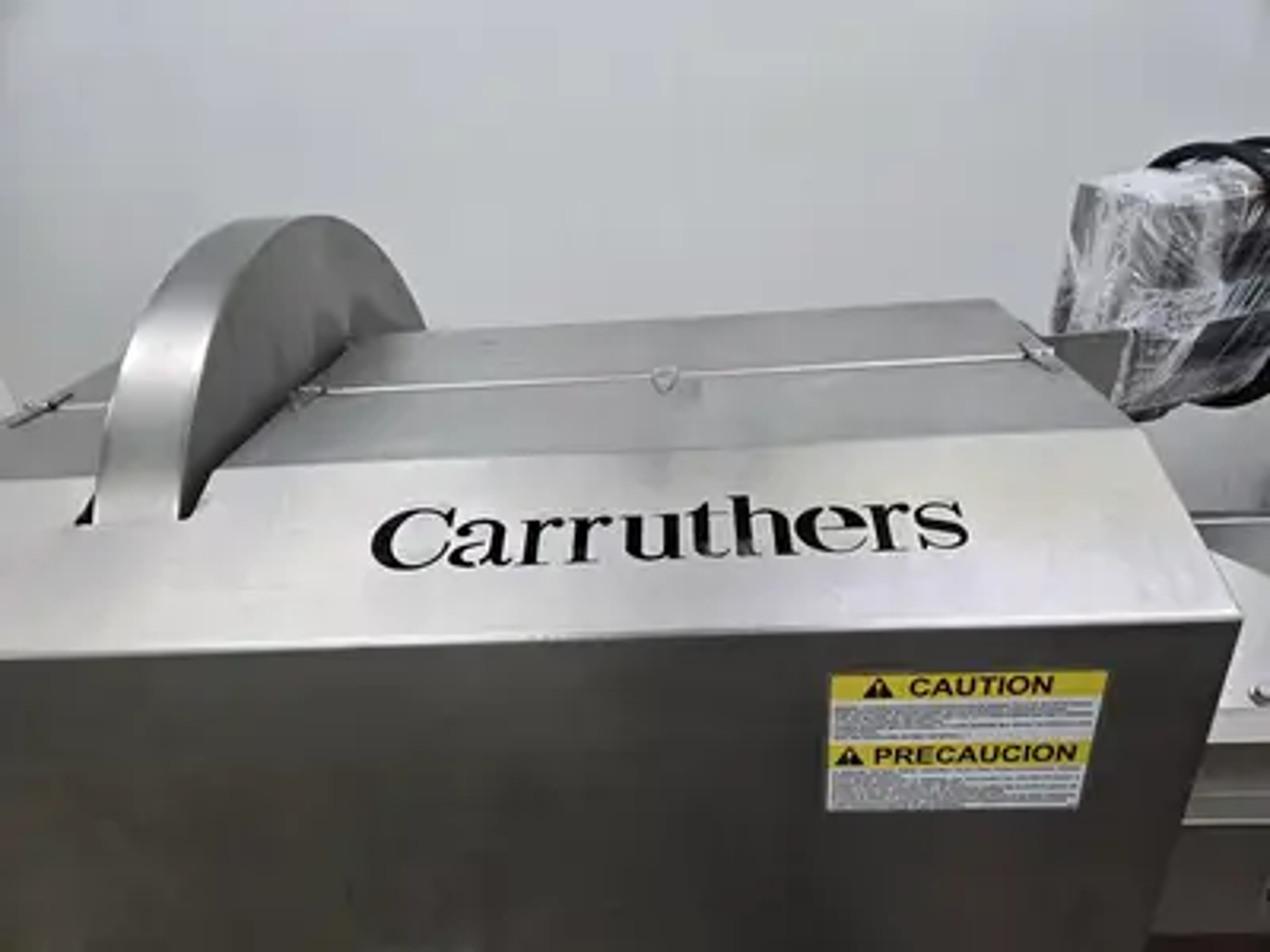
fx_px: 844
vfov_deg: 58.9
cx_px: 635
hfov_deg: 73.9
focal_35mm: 23
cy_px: 476
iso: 200
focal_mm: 5.4
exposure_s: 1/120
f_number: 1.8
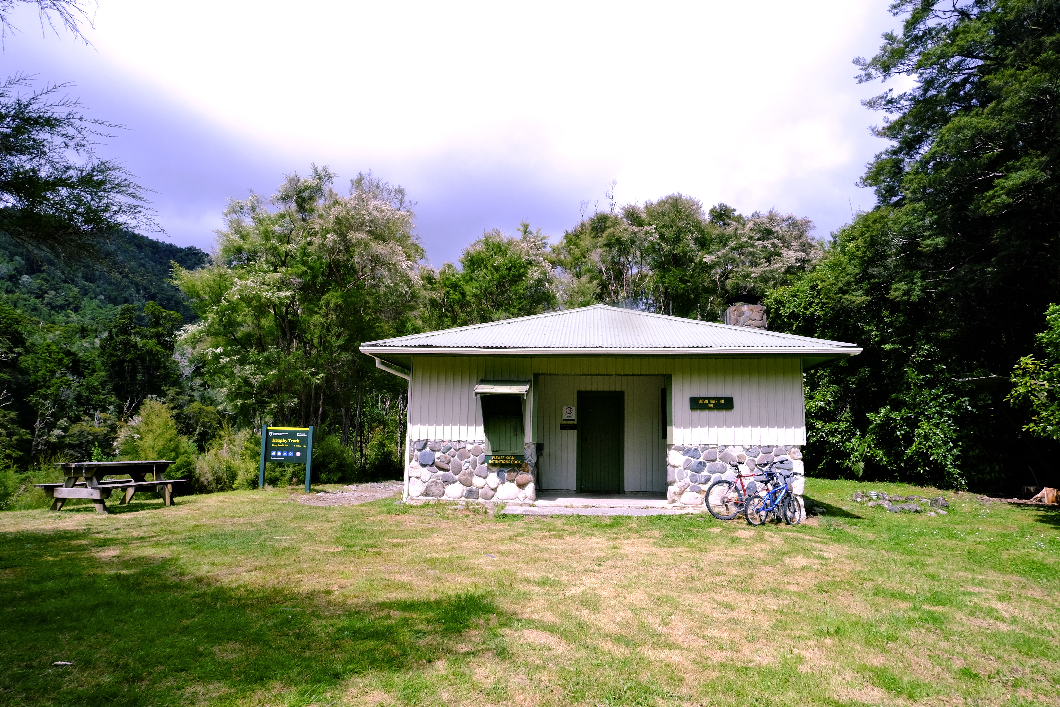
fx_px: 677
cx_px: 530
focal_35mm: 23
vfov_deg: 55.1
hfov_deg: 76.1
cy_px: 354
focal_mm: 15
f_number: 22
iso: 250
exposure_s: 1/60
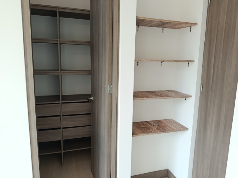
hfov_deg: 71.6
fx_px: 165
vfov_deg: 56.8
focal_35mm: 24
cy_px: 89
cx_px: 119
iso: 451
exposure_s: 1/120
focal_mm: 5.24
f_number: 1.7
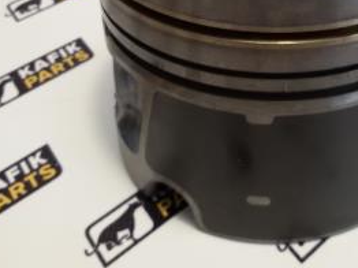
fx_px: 661
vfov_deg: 22.3
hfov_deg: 30.0
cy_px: 20
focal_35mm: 64
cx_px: 246
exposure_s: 1/30
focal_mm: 2.93
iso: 64
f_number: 2.4
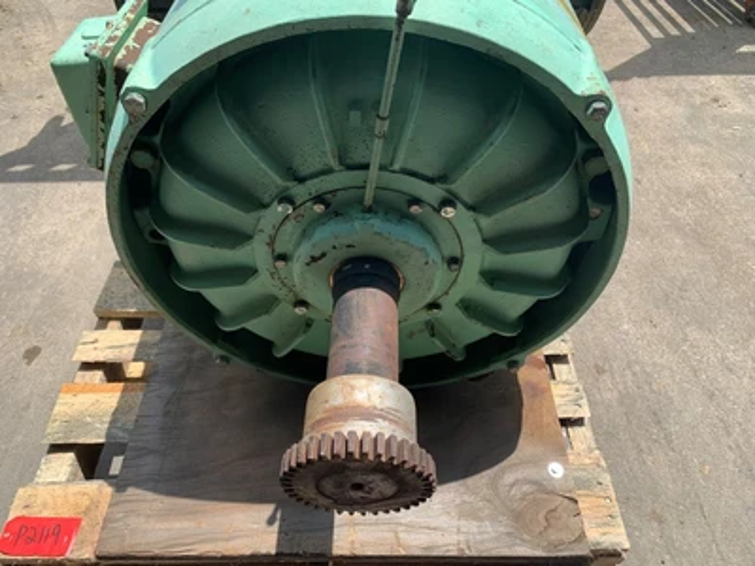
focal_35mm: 26
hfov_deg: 67.3
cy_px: 283
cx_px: 378
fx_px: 567
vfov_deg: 53.1
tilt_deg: -48.2
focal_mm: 4.25
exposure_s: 1/1250
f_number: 1.8
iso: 25
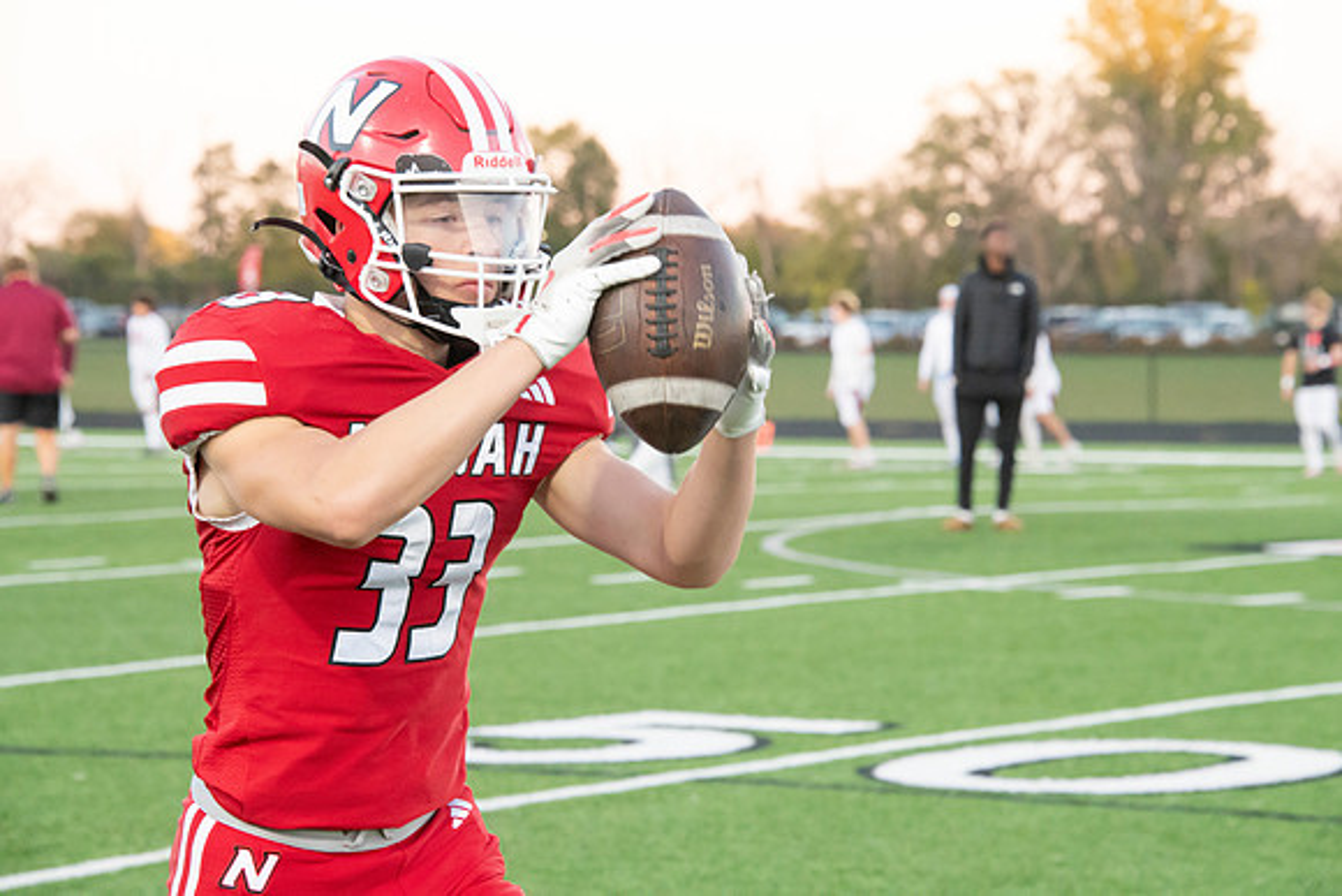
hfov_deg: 13.7
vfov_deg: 9.2
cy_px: 448
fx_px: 5593
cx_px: 671
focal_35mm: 150
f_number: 9
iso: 8000
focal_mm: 150
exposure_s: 1/320
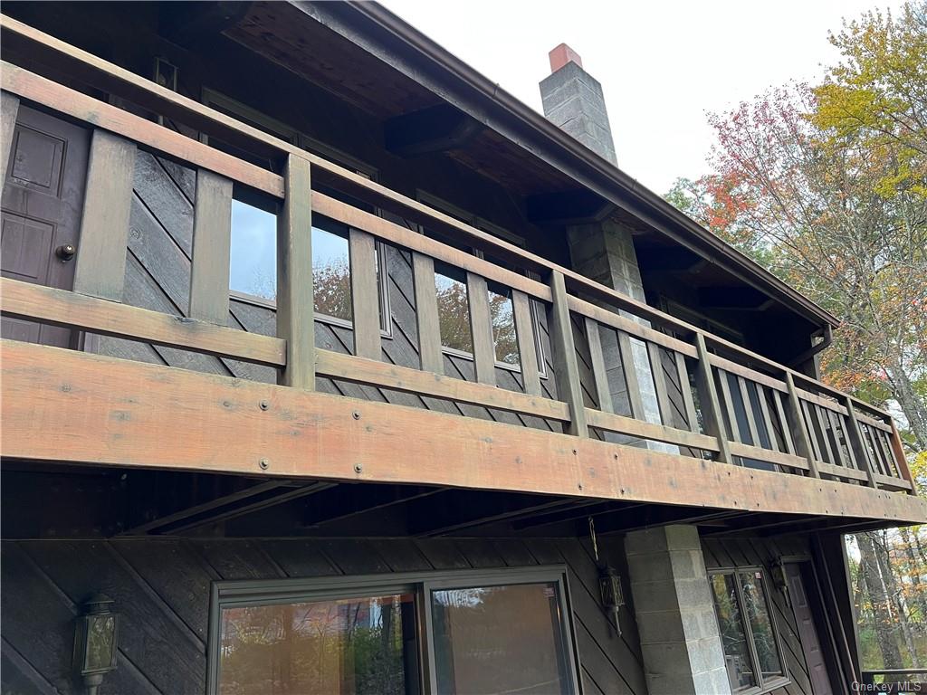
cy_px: 348
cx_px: 464
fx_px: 696
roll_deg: +5.8
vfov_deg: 53.1
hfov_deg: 67.3
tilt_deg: +21.1
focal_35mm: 26
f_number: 1.5
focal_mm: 5.7
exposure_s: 1/96
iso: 125
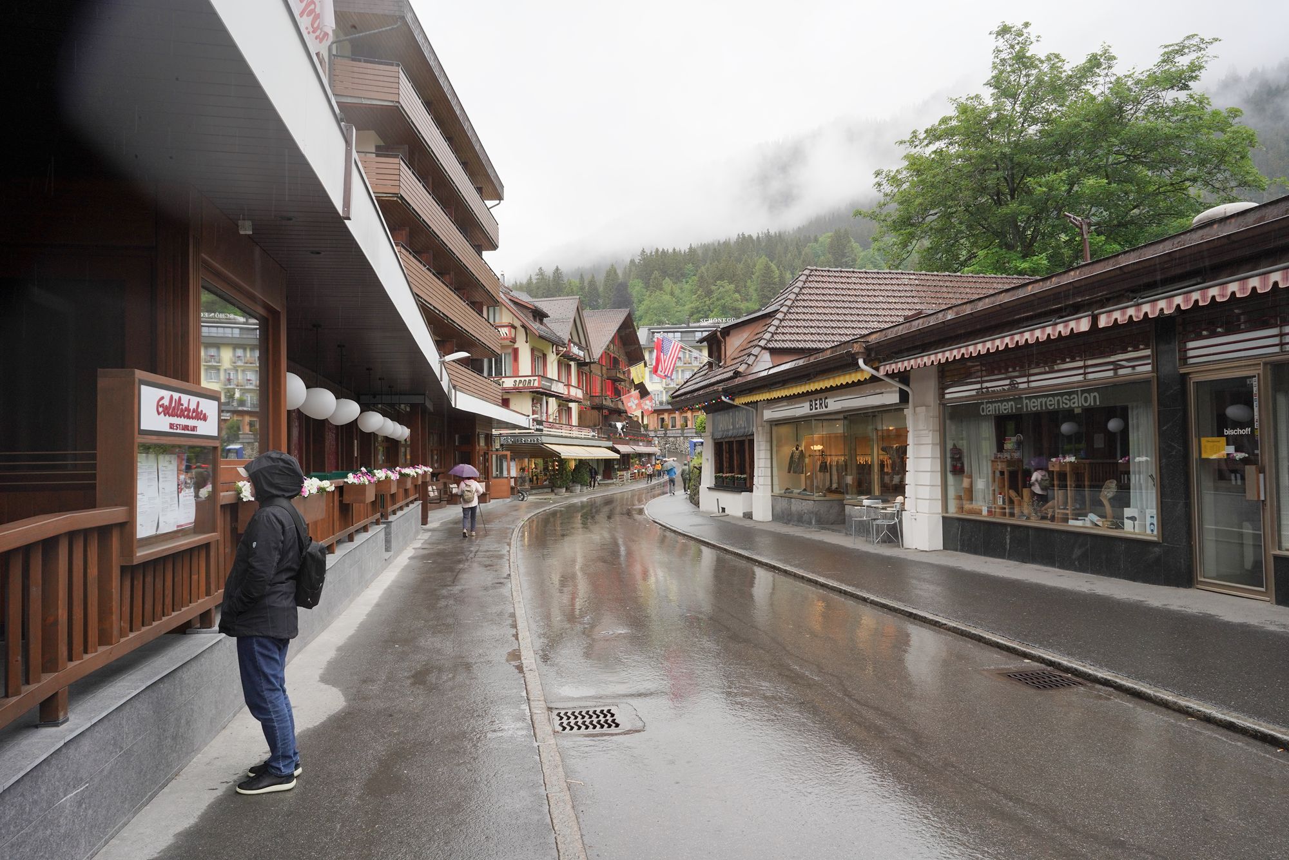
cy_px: 430
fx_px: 859
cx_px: 644
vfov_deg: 53.1
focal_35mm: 24
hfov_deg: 73.7
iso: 400
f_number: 9
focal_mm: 24
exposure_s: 1/100
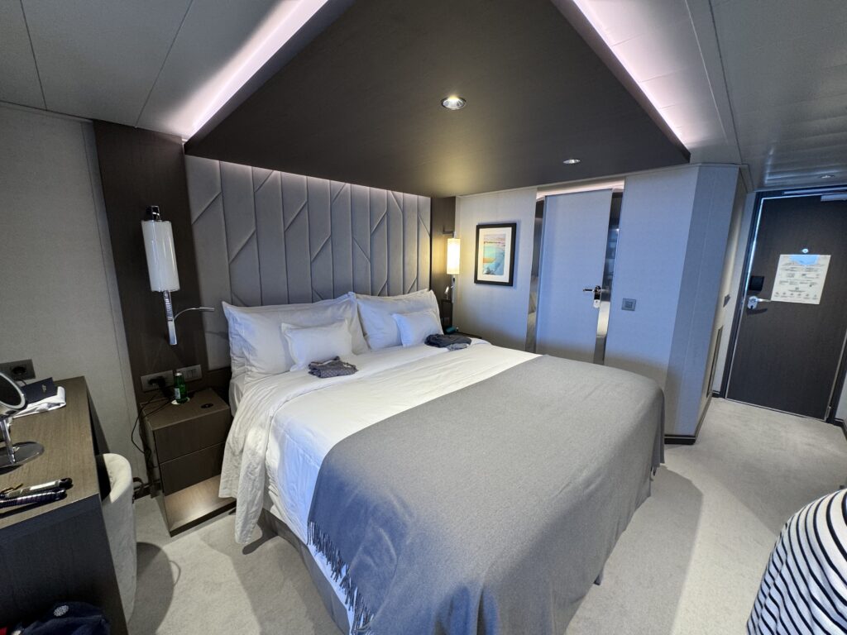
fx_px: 343
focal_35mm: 14
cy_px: 318
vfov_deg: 85.7
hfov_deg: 102.1
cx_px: 424
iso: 100
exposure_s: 1/74
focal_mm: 2.22
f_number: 2.2
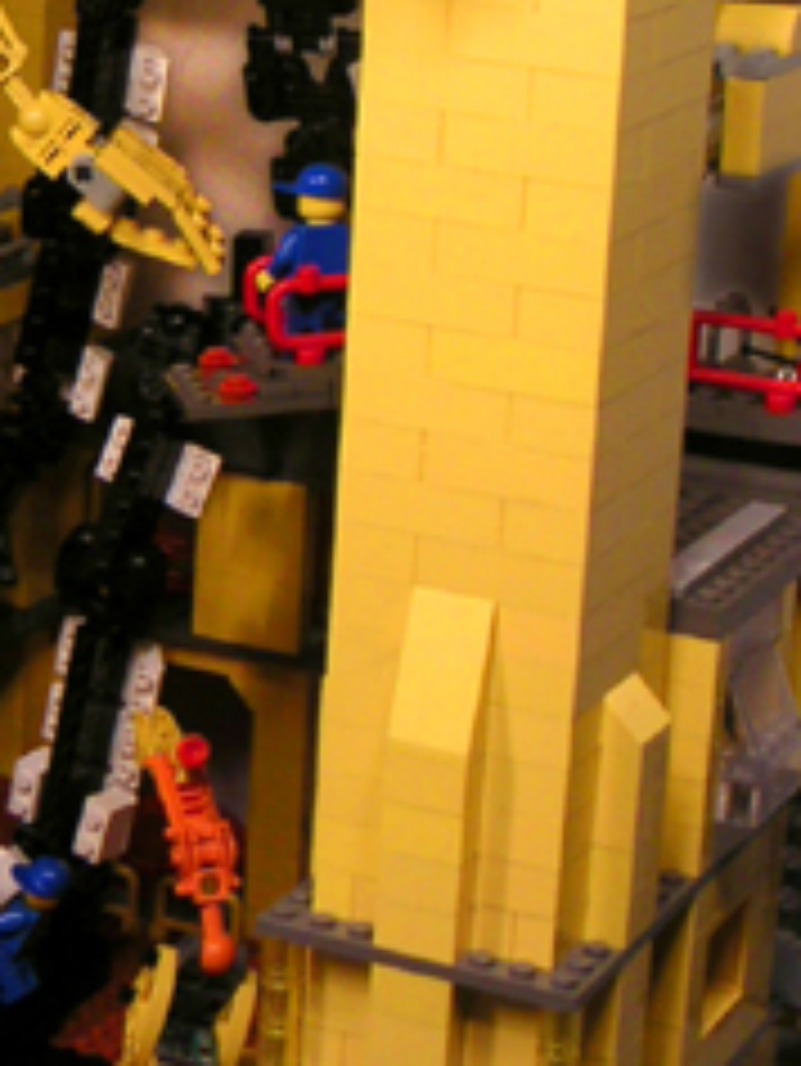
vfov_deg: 18.1
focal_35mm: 108
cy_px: 310
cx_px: 158
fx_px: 3329
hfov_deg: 13.6
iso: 50
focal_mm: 6.3
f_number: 2.8
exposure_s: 1/45
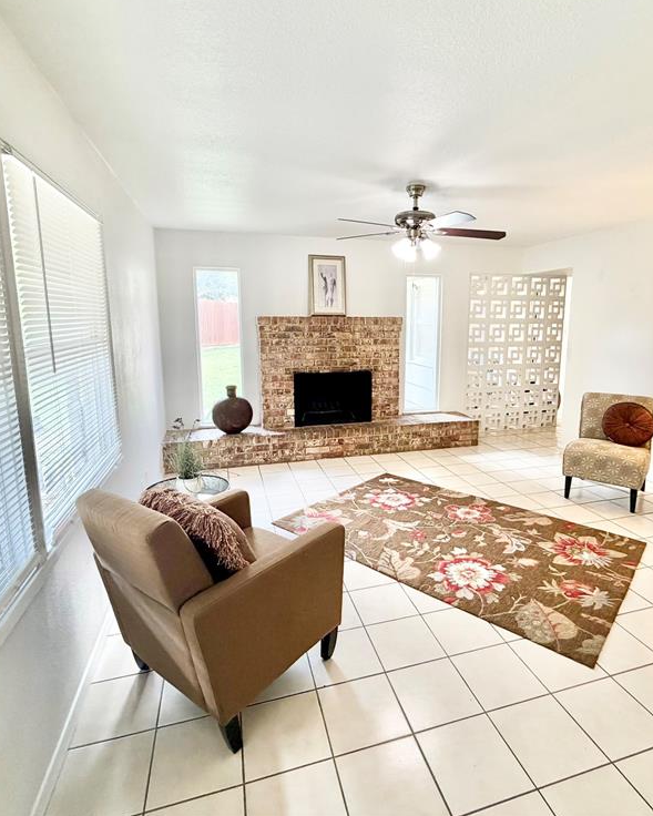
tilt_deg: -8.7
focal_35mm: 19
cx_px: 361
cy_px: 392
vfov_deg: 83.2
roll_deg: -0.1
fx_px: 459
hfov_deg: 70.7
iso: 160
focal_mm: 2.22
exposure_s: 1/120
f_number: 2.2
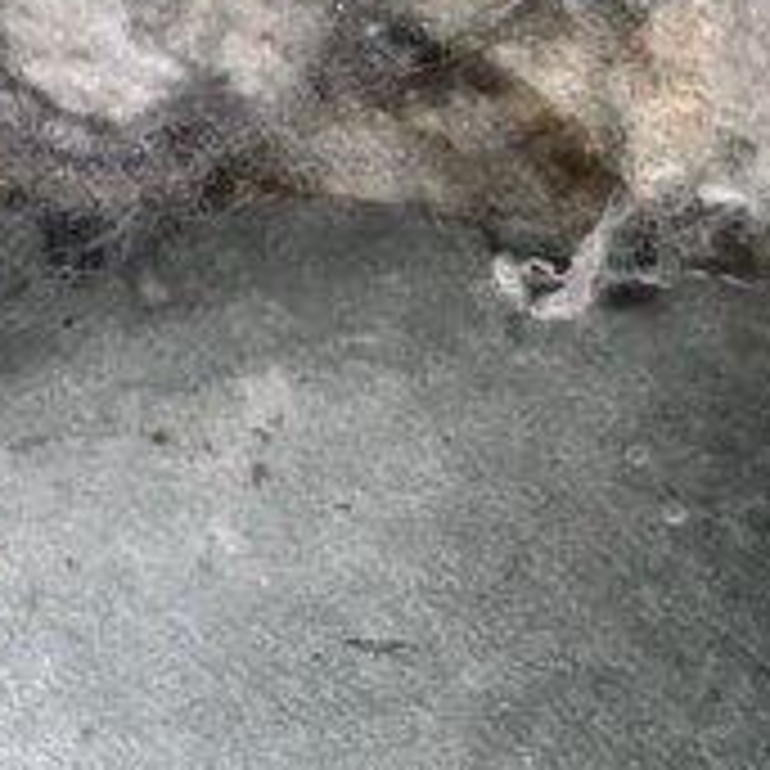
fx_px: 4052
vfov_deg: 10.6
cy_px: -270
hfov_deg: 9.8
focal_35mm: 161
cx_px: -968
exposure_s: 1/433
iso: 32
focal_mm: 5.96
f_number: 1.6
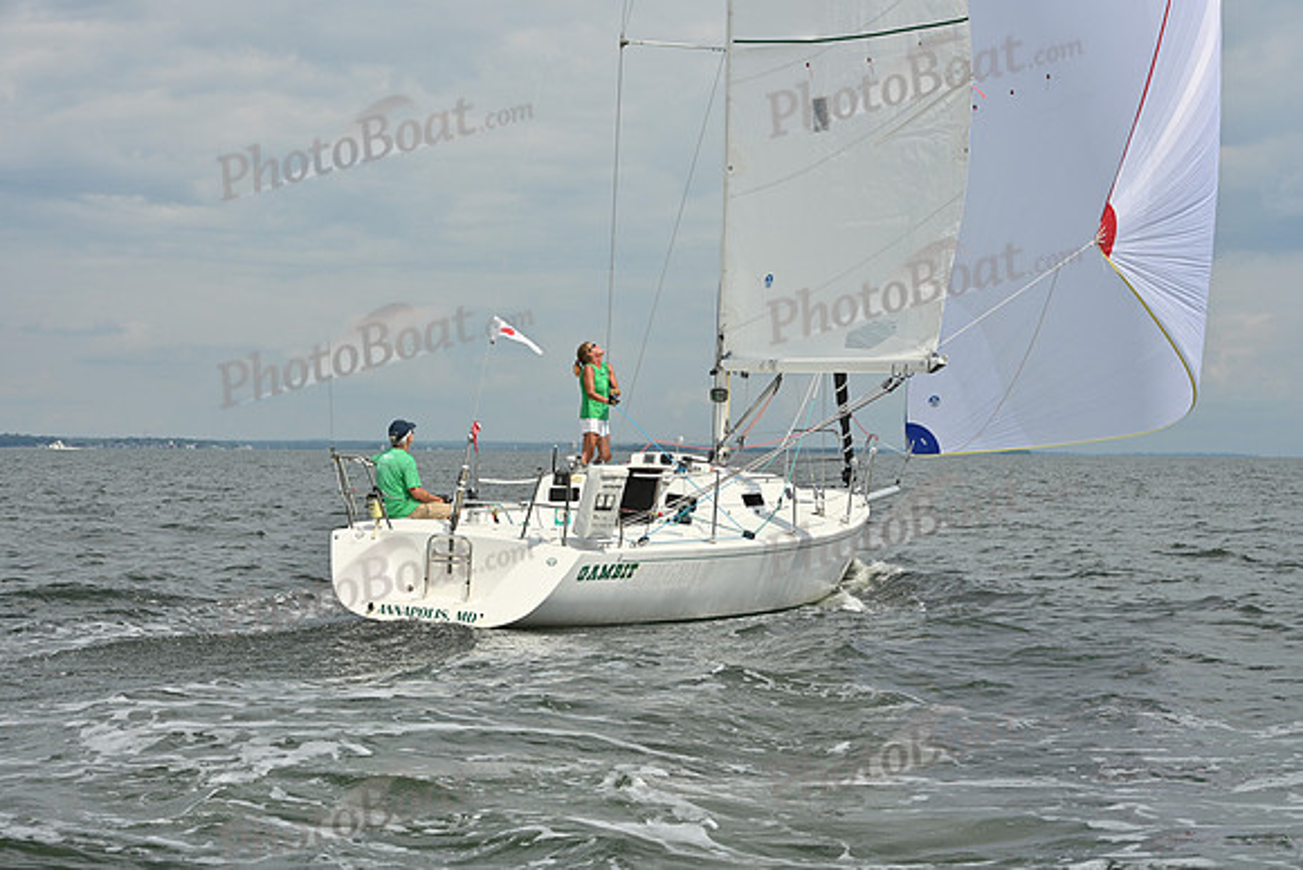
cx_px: 652
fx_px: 2534
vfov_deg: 19.5
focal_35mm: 70
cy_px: 435
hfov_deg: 28.8
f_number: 11
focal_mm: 70
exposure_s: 1/1250
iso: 320
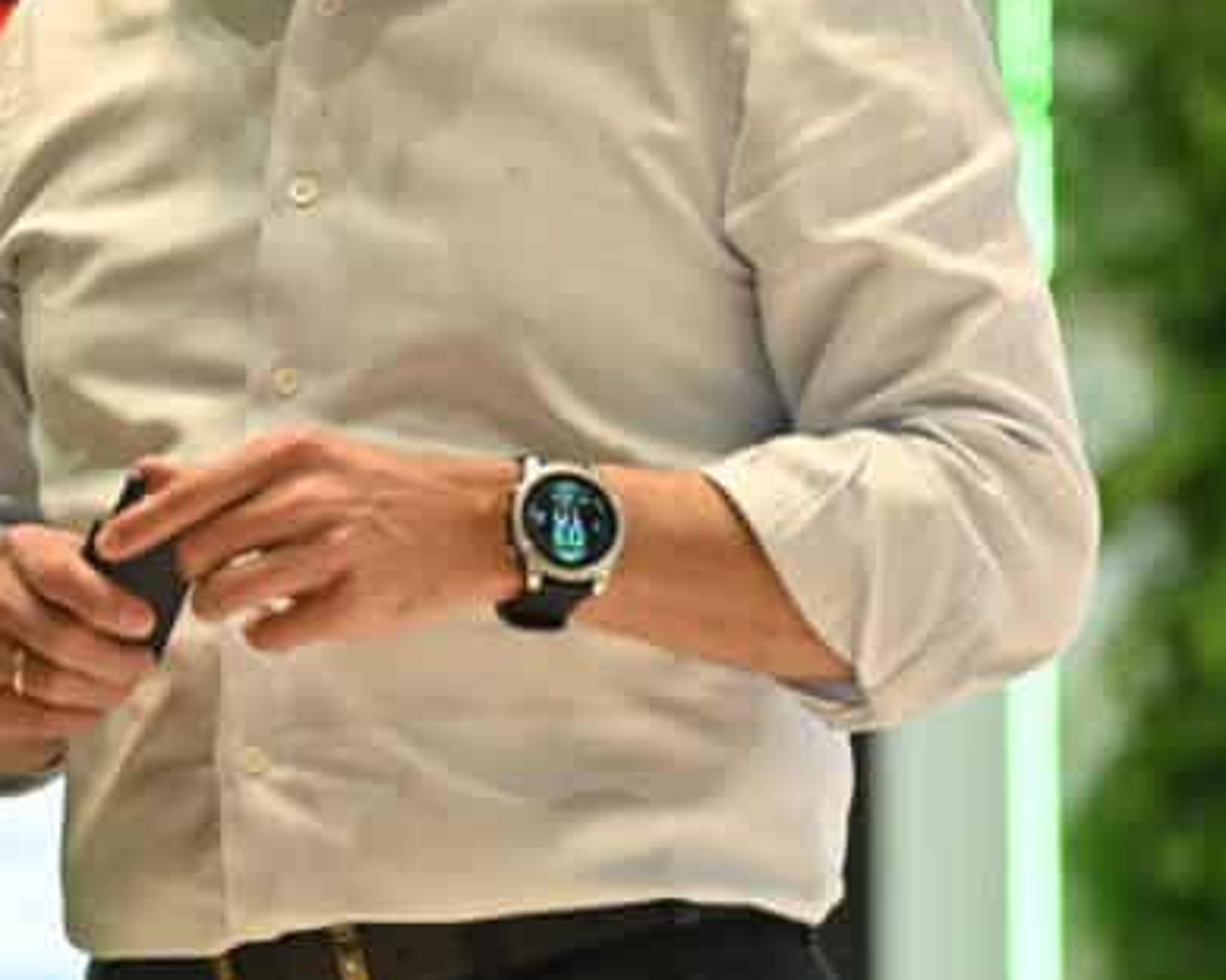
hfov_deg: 7.8
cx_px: 347
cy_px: 233
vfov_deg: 6.3
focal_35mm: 247
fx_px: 8960
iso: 500
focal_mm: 100
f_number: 2.8
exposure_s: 1/200
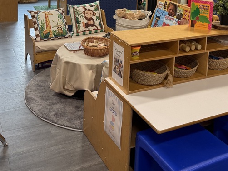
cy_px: -2
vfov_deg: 27.8
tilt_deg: -8.6
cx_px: 137
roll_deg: -2.1
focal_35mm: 49
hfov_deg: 38.8
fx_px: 323
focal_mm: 6.76
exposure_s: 1/120
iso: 100
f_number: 1.78
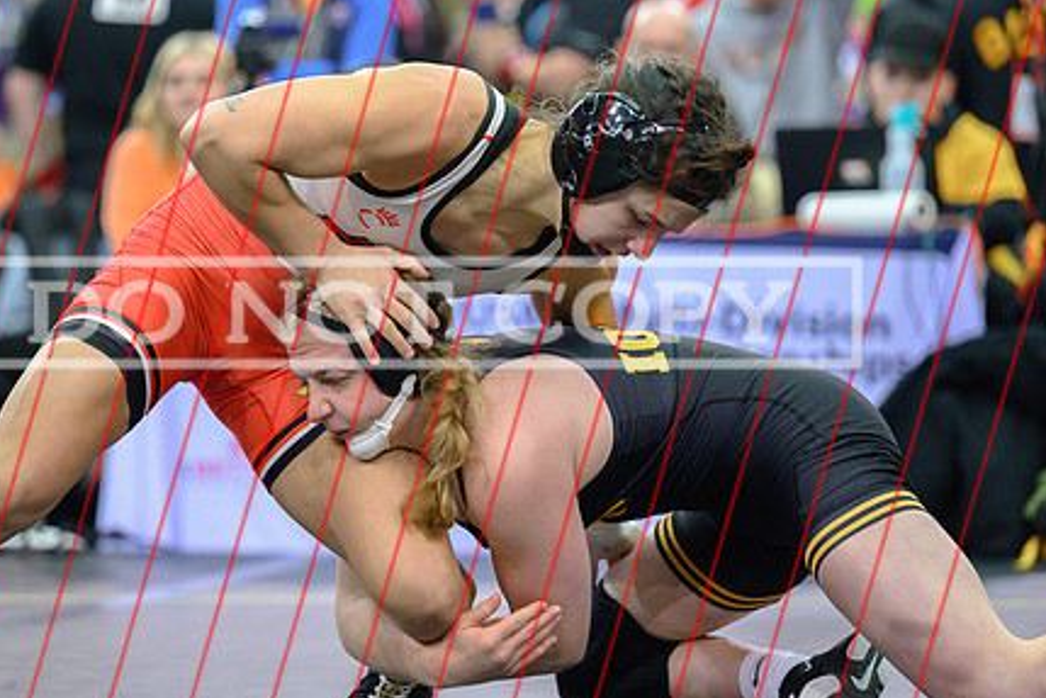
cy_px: 329
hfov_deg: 10.3
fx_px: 5784
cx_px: 413
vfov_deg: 6.9
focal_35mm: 199
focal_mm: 145
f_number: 2.8
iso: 4500
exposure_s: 1/800
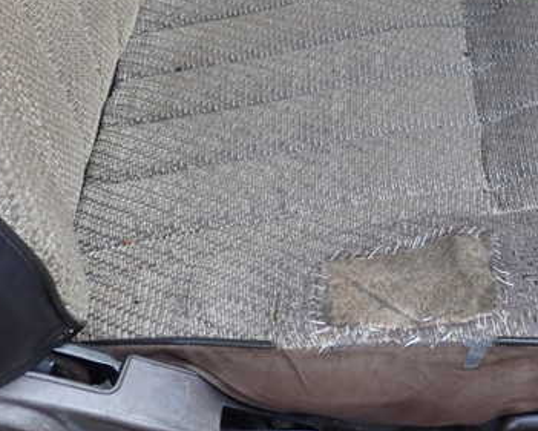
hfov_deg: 36.0
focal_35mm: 50
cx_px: 435
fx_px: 796
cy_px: 152
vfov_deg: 30.1
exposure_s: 1/100
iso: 100
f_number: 2.3
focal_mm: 5.4
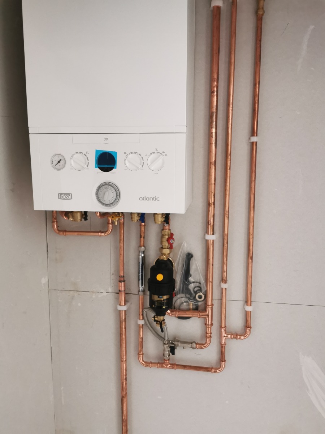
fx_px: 338
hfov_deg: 51.4
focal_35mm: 27
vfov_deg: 65.3
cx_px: 162
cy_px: 217
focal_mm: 5.56
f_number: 1.6
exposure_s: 1/50
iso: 320
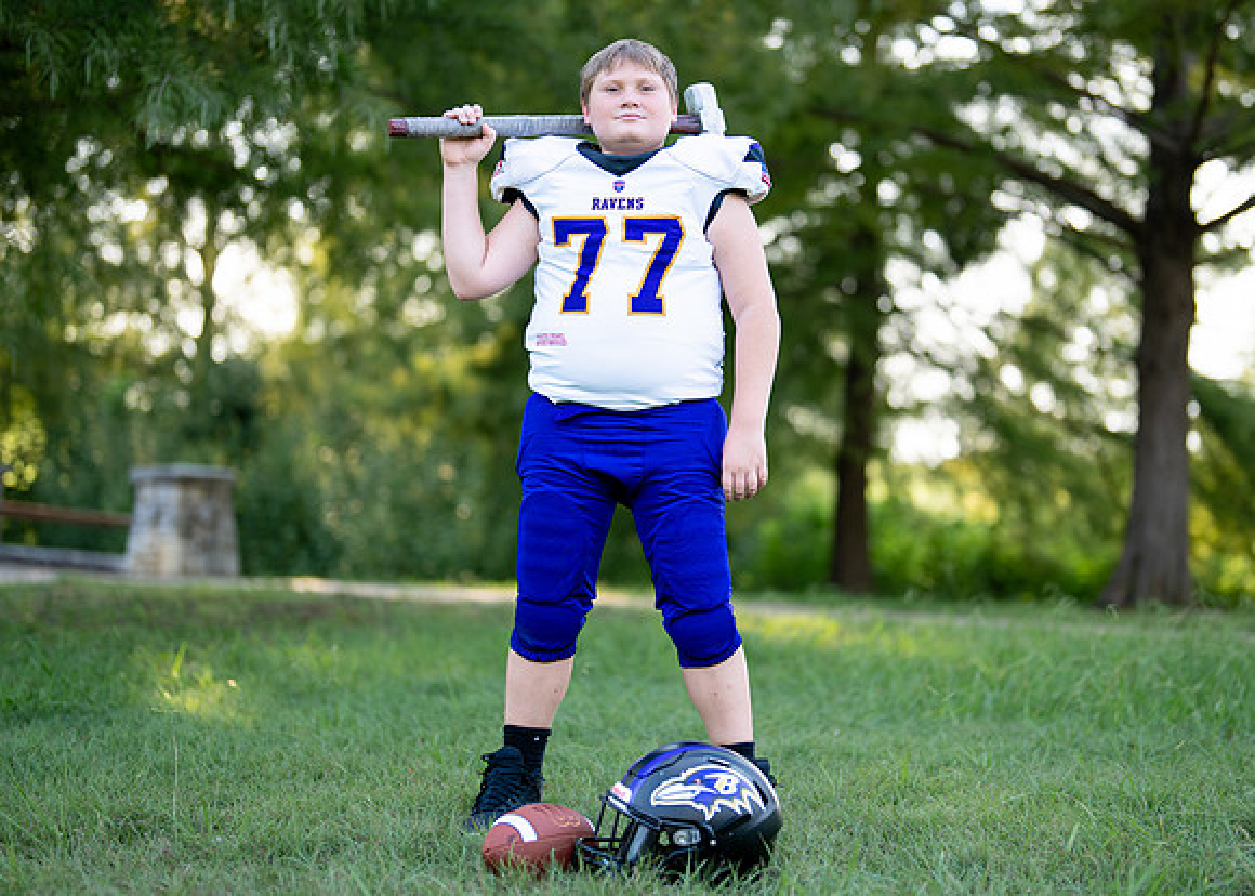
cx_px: 668
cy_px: 410
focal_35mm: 64
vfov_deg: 22.1
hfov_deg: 30.6
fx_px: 2294
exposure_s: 1/1000
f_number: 1.2
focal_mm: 50
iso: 100
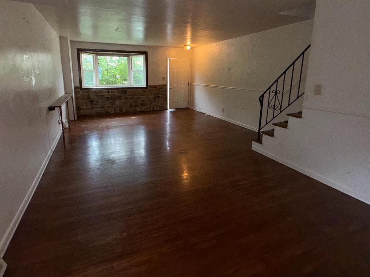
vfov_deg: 70.8
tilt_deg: -10.9
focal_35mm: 18
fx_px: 192
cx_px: 167
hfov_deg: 87.5
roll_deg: -1.1
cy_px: 109
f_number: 2.2
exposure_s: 1/60
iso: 100
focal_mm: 2.22
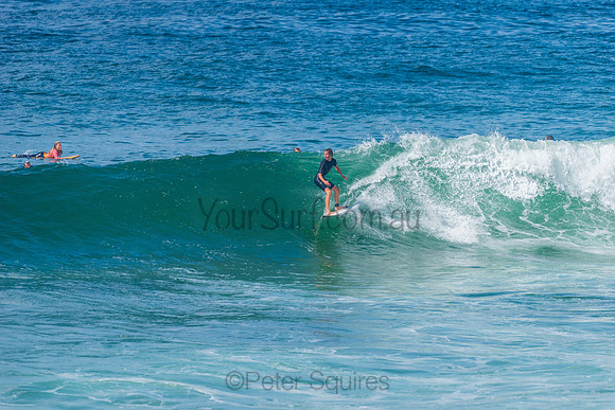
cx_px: 308
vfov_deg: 2.8
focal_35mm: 500
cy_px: 205
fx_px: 8543
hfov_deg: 4.1
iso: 180
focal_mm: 500
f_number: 5.6
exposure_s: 1/2000
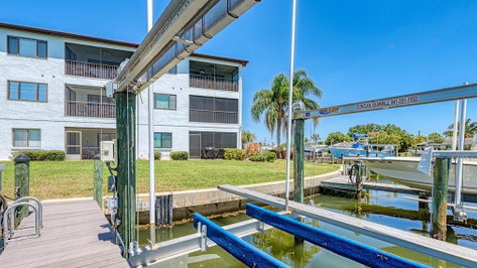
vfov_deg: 63.6
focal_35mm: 17
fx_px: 215
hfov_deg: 95.9
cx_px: 240
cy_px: 152
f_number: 7.1
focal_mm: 16
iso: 100
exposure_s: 1/500
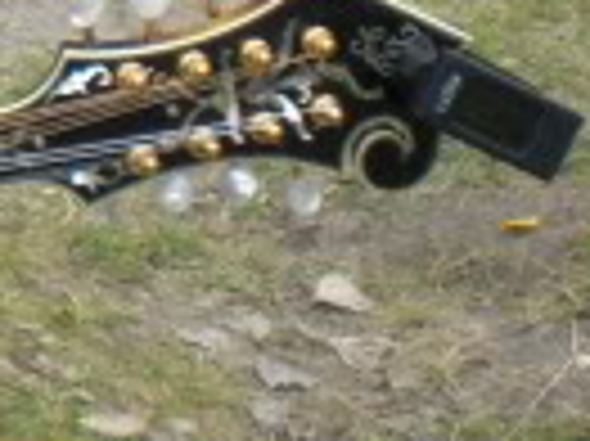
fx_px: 3167
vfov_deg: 7.8
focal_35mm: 186
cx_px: -725
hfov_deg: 9.7
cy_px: -284
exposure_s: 1/125
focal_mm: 6.3
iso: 100
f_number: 3.1
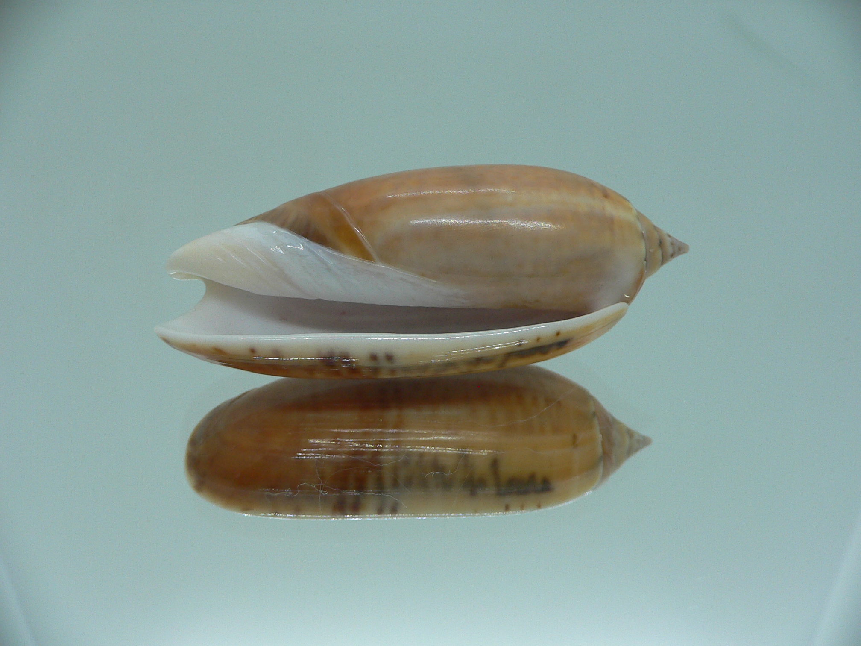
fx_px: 871
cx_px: 430
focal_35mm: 35
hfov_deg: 52.6
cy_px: 323
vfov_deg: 40.7
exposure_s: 1/60
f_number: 2.8
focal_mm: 4.6
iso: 80
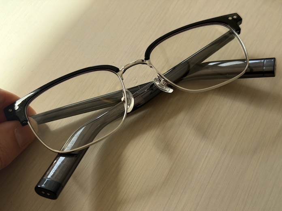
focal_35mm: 48
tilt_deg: -58.7
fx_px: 391
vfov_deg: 30.3
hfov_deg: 39.7
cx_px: 141
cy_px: 106
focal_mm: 6.76
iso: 100
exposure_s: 1/606
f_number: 1.78
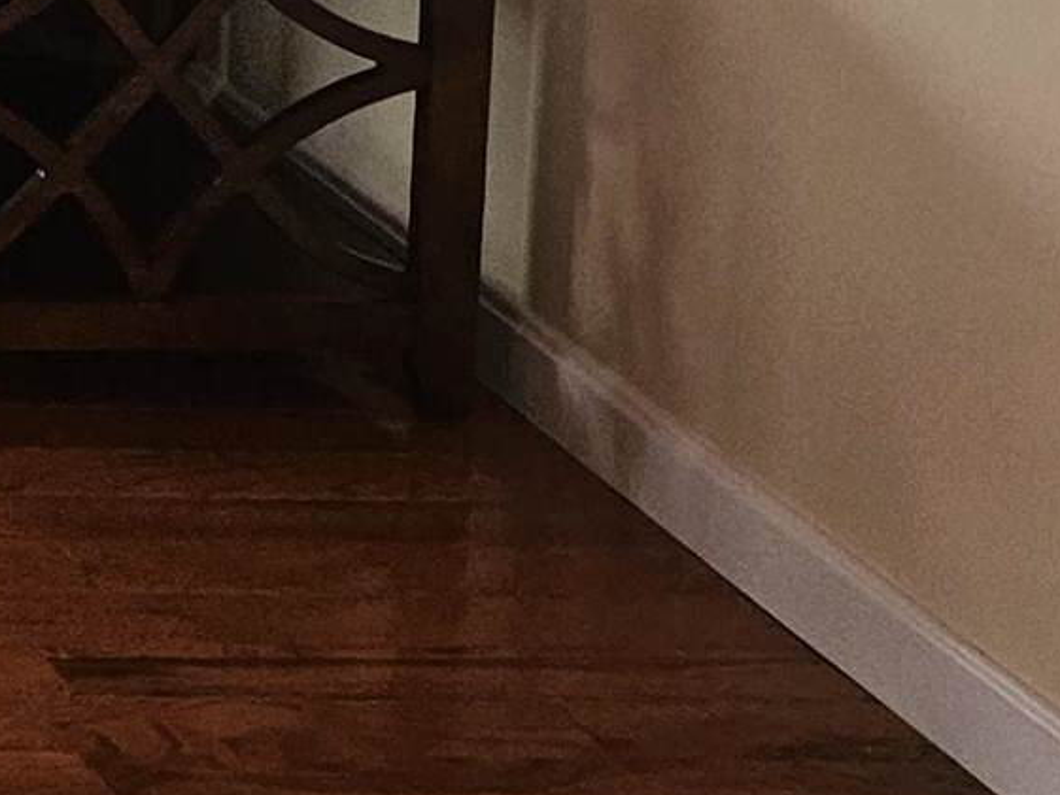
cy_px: -967
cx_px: -1774
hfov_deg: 11.6
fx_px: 3859
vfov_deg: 10.5
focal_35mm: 126
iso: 125
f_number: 1.8
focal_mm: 5.4
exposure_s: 1/120
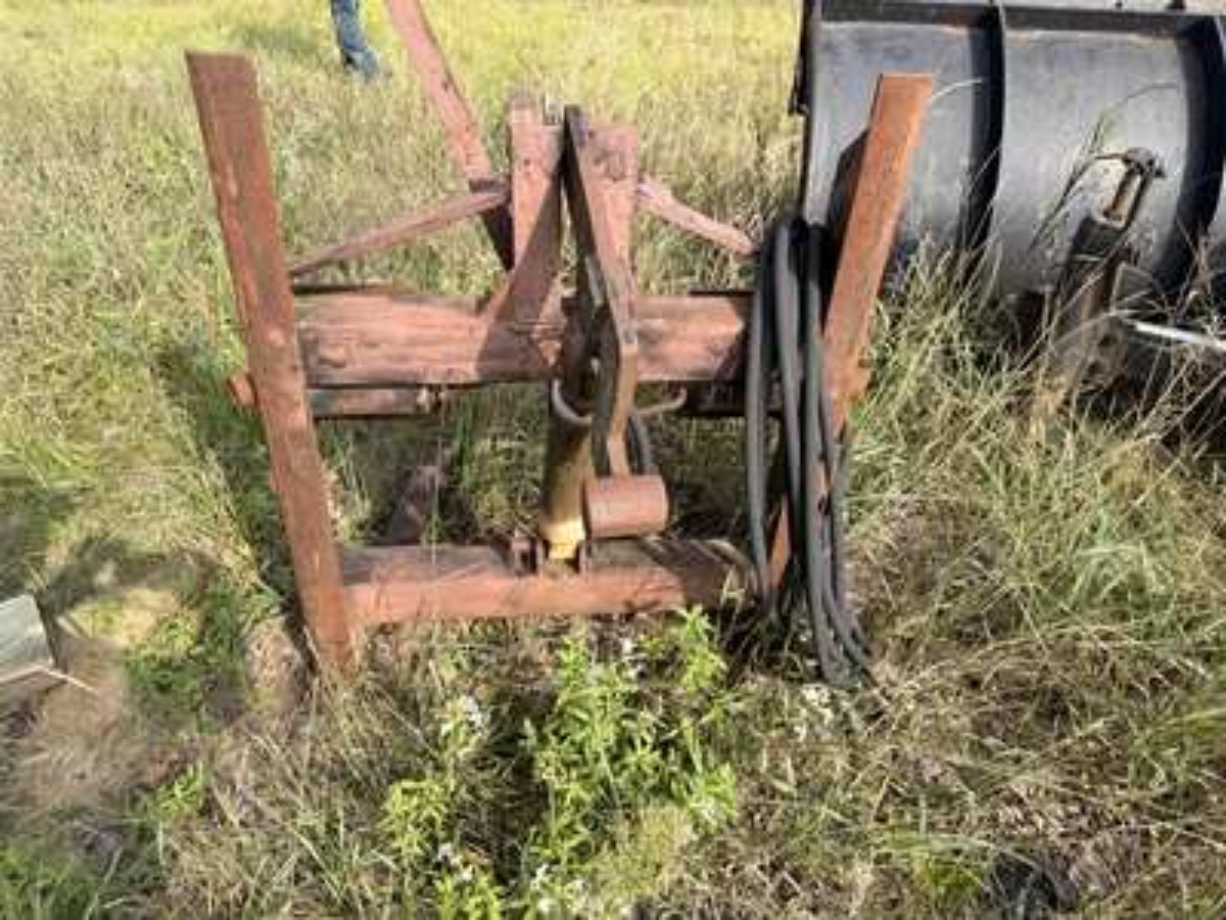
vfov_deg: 56.8
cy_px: 460
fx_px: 850
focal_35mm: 24
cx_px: 613
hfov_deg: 71.6
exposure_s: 1/1618
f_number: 1.78
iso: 80
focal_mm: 6.76
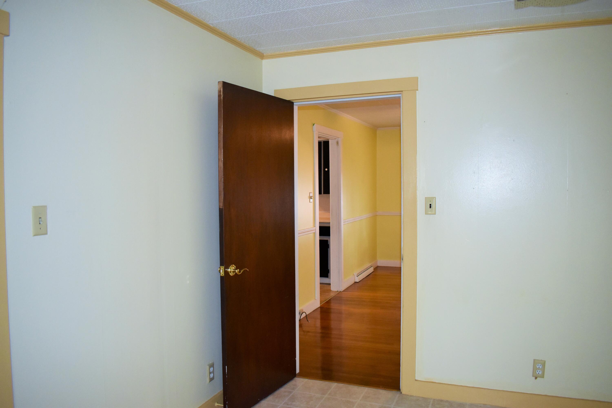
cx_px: 306
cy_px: 204
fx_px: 459
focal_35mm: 27
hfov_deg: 67.4
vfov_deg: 47.9
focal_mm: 18
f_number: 3.5
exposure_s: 1/60
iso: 1250
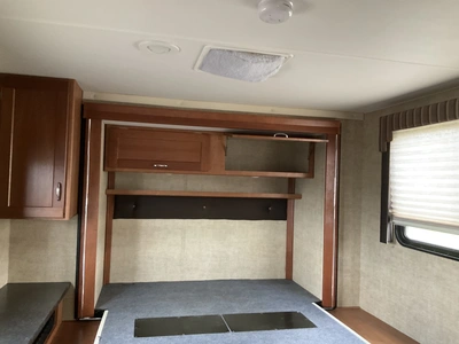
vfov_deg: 48.2
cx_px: 230
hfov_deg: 61.7
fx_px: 385
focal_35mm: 29
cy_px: 172
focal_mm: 3
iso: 320
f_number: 1.8
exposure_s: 1/37
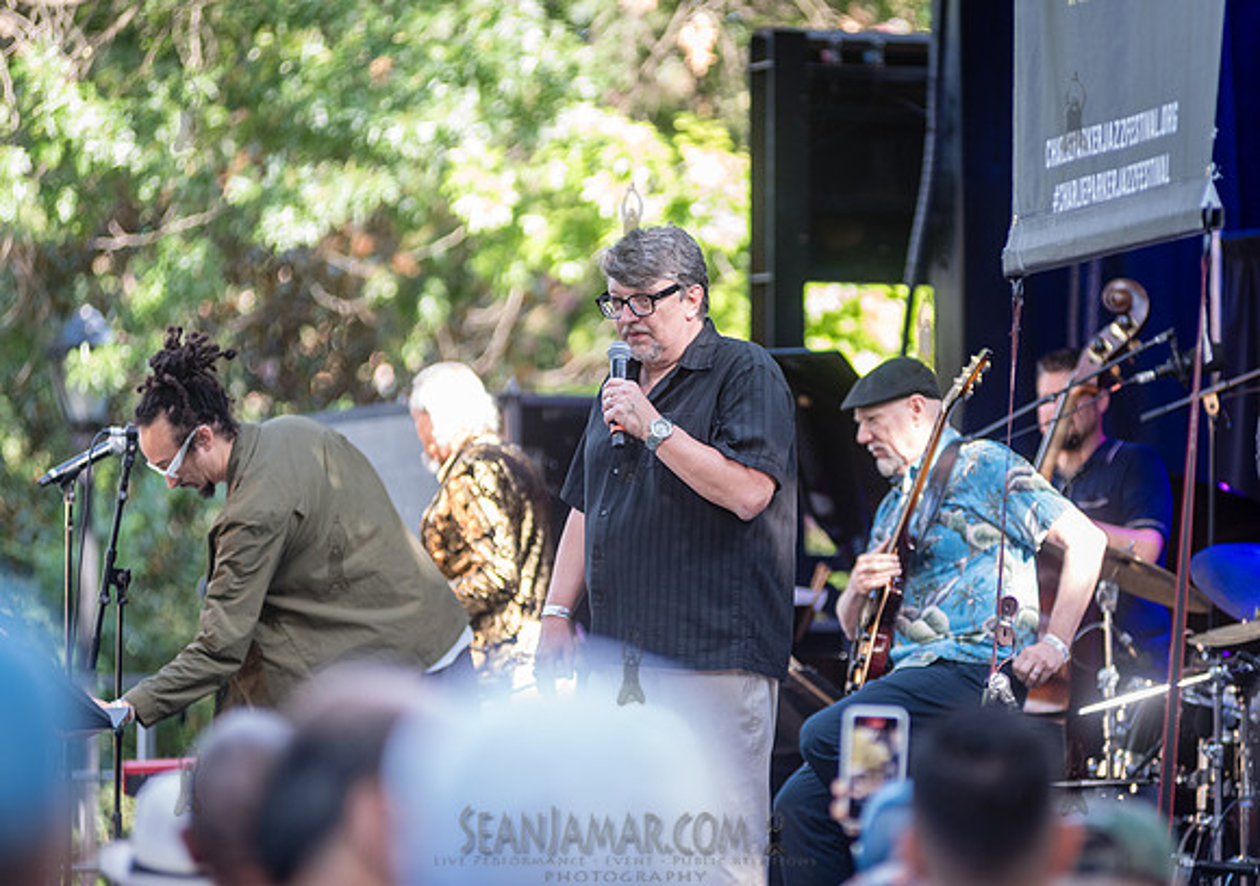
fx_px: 8639
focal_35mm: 243
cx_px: 773
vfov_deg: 5.9
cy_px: 435
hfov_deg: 8.3
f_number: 3.5
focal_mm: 200
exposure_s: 1/400
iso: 800
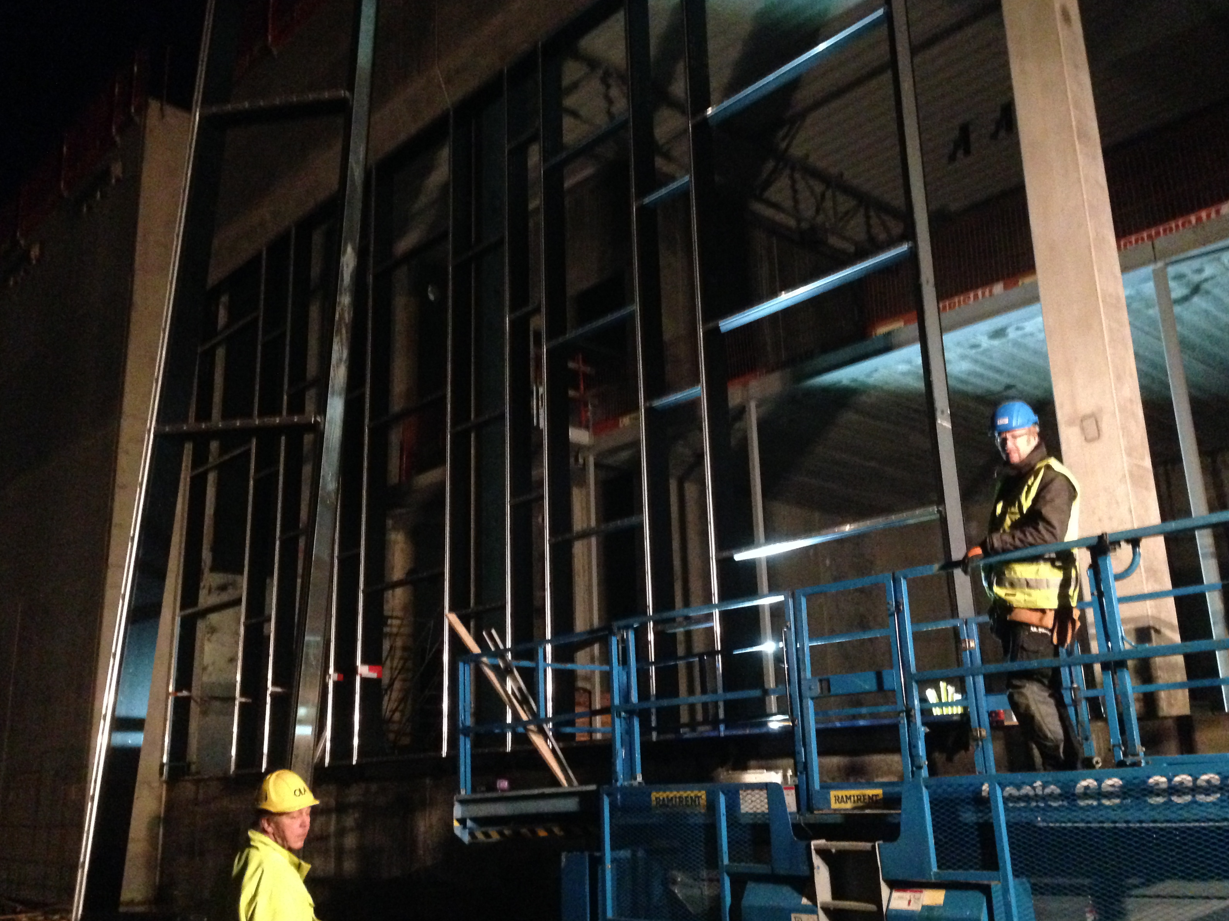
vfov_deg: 41.8
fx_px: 1207
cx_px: 602
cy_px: 455
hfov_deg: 54.0
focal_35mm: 34
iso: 800
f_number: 2.4
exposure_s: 1/15
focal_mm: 4.12
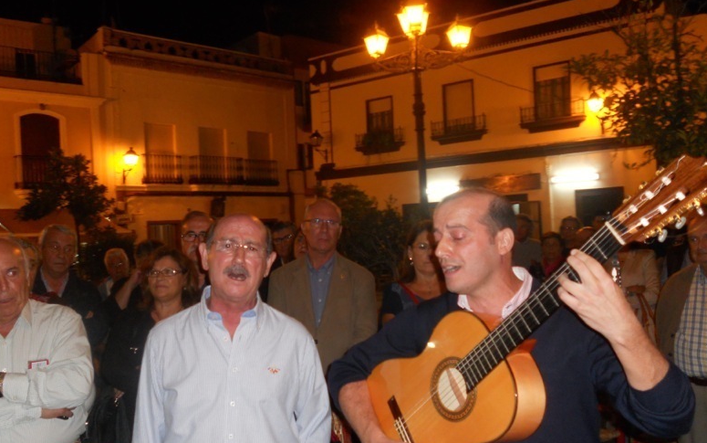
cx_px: 348
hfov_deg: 55.3
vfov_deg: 36.3
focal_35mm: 35
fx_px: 675
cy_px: 242
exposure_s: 1/25
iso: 250
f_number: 3.5
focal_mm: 5.8
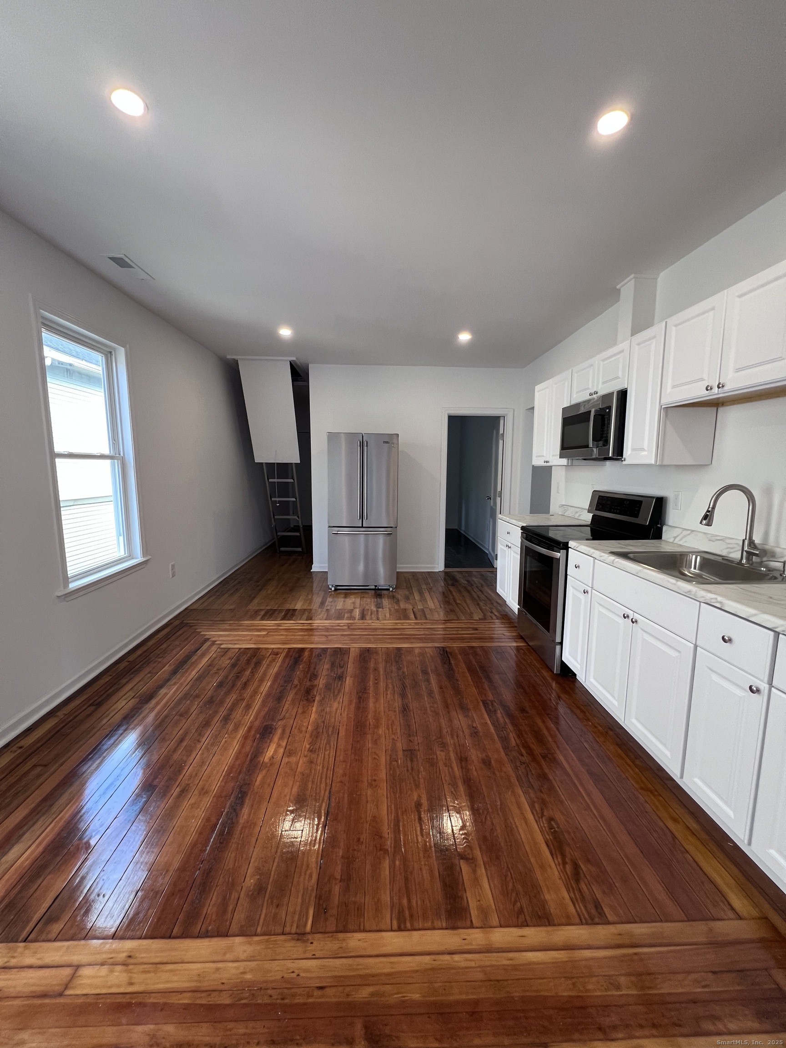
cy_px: 524
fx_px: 394
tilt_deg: -7.3
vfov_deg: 106.2
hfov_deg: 89.9
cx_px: 393
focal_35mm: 13
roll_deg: +0.4
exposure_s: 1/99
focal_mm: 1.57
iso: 160
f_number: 1.8
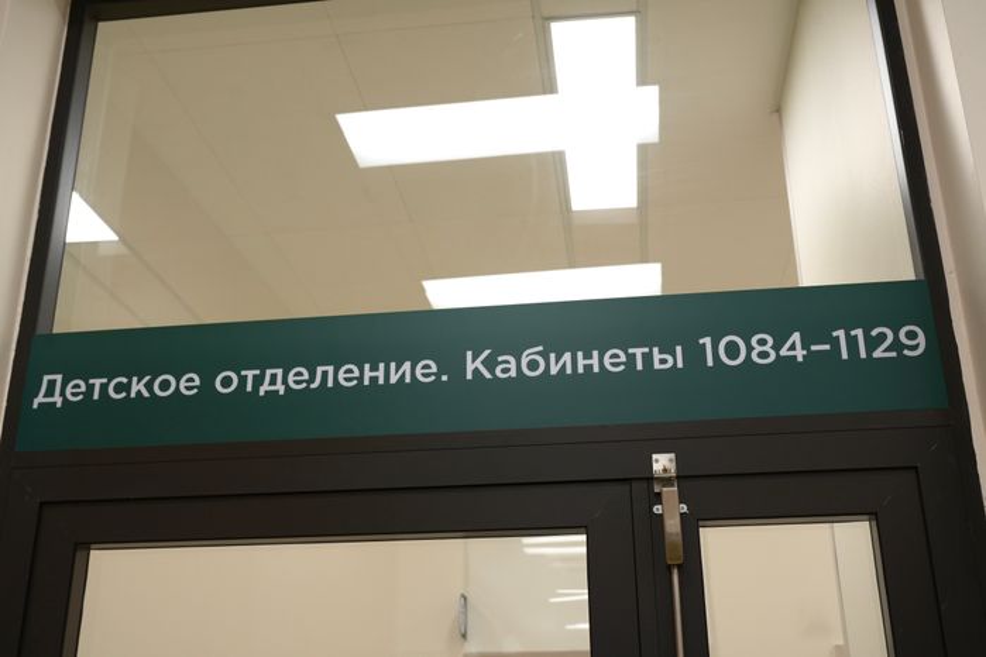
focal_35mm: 39
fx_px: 1068
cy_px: 328
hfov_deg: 49.6
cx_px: 493
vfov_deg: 34.2
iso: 800
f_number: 5.6
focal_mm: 39
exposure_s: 1/125
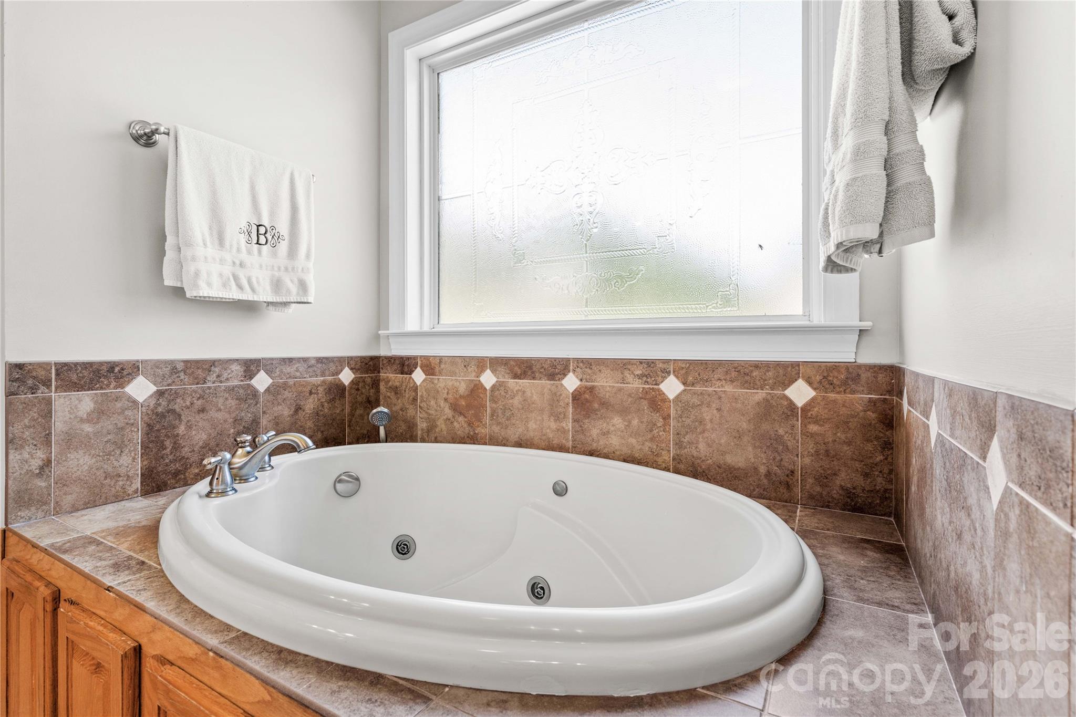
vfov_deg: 73.7
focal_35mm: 16
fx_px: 478
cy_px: 358
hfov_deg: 96.7
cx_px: 538
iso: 100
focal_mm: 16
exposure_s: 1/13
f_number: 8
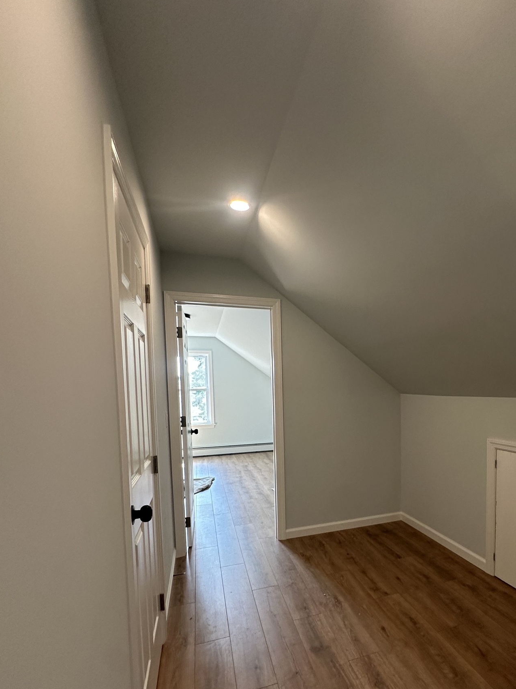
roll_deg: -0.1
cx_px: 347
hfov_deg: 66.7
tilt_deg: -3.3
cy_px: 413
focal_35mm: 19
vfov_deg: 83.6
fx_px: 378
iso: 200
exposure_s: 1/120
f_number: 2.2
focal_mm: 2.22
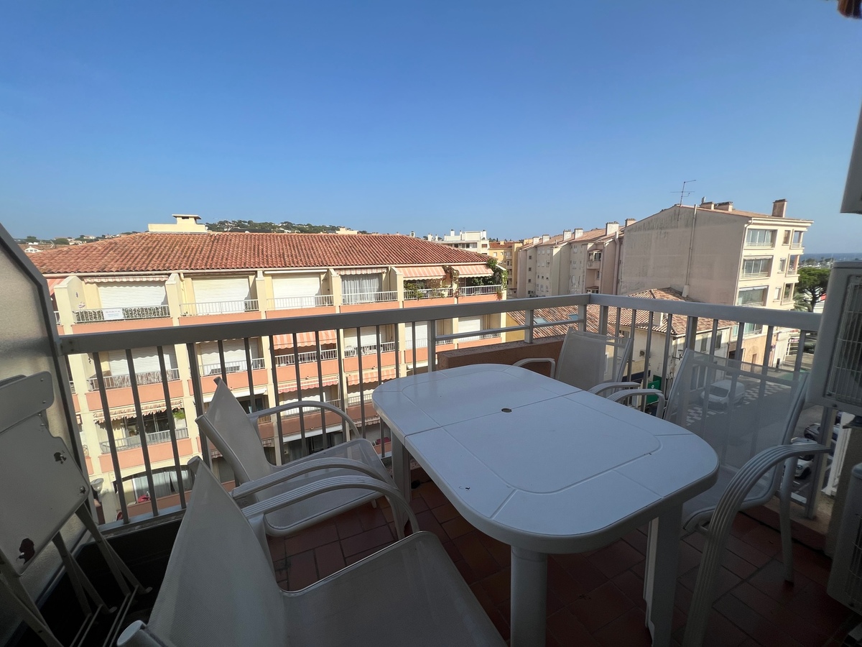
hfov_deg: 106.2
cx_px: 431
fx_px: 324
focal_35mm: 13
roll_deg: +1.0
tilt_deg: -10.0
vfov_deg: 89.9
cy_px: 324
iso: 32
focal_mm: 1.57
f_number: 1.8
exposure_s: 1/2222
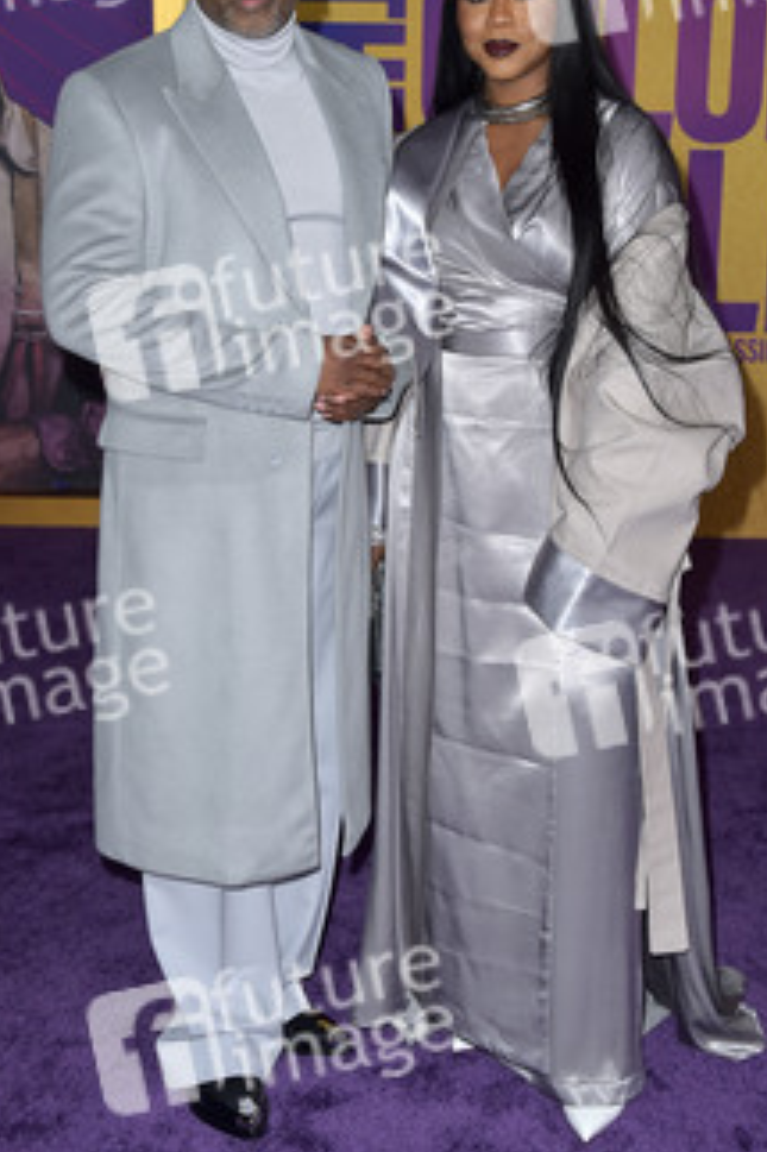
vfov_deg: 32.3
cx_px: 376
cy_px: 496
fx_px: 1983
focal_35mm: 62
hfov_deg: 21.9
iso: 320
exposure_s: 1/250
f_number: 6.3
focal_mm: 50
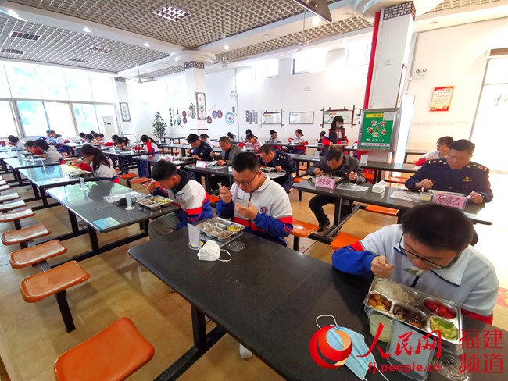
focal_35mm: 16
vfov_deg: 78.1
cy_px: 190
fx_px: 235
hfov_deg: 94.5
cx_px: 254
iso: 320
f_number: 2.2
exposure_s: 1/50
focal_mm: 2.35
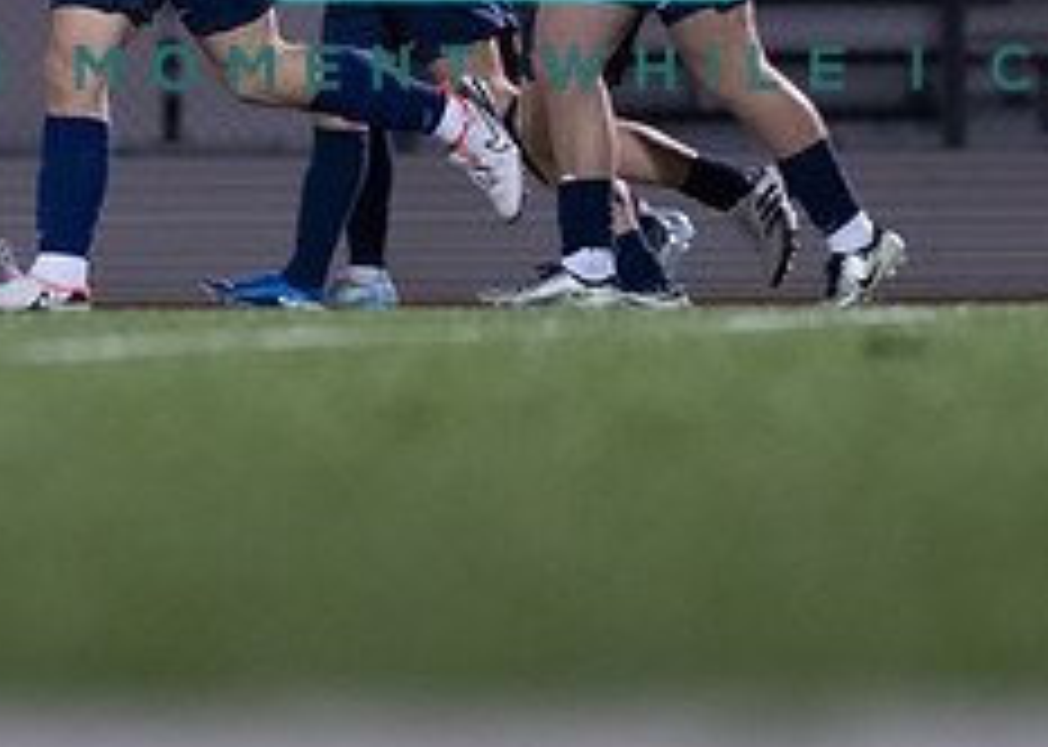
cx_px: 479
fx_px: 21768
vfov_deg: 2.0
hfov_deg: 2.8
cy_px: -2
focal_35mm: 732
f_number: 2.8
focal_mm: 200
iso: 2500
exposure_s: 1/1000
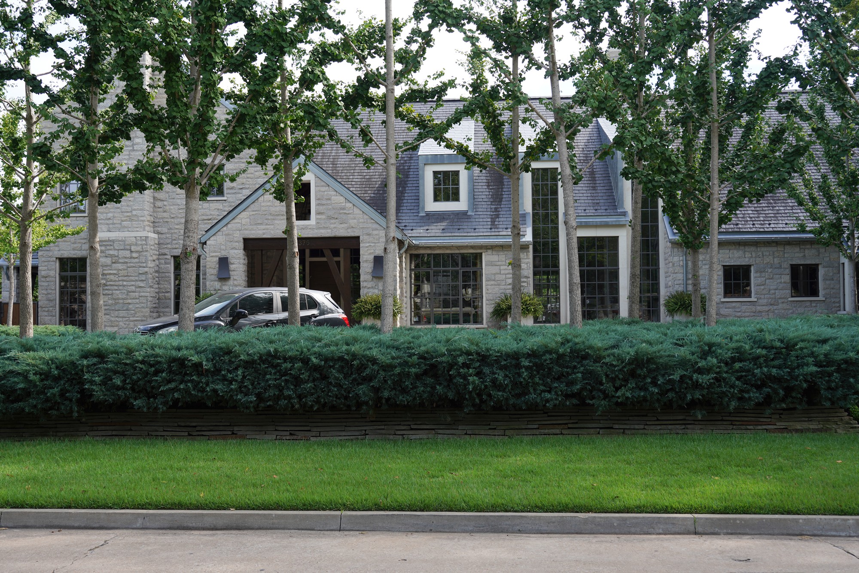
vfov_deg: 32.6
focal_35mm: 41
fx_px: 978
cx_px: 430
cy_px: 286
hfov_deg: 47.4
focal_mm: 41
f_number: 7.1
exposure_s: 1/100
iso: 100
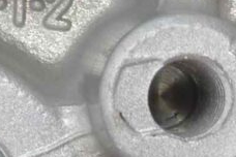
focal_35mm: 171
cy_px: 16
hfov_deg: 11.9
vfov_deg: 8.0
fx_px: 1121
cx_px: -13
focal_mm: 4.1
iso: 80
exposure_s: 1/10
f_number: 3.3
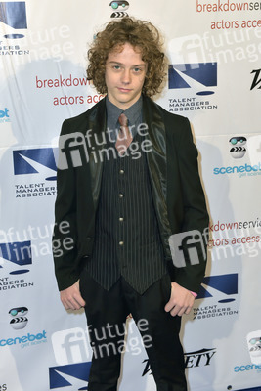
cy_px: 196
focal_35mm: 48
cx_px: 130
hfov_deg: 28.1
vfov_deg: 41.1
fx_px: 522
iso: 400
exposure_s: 1/320
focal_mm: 48
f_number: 4.5
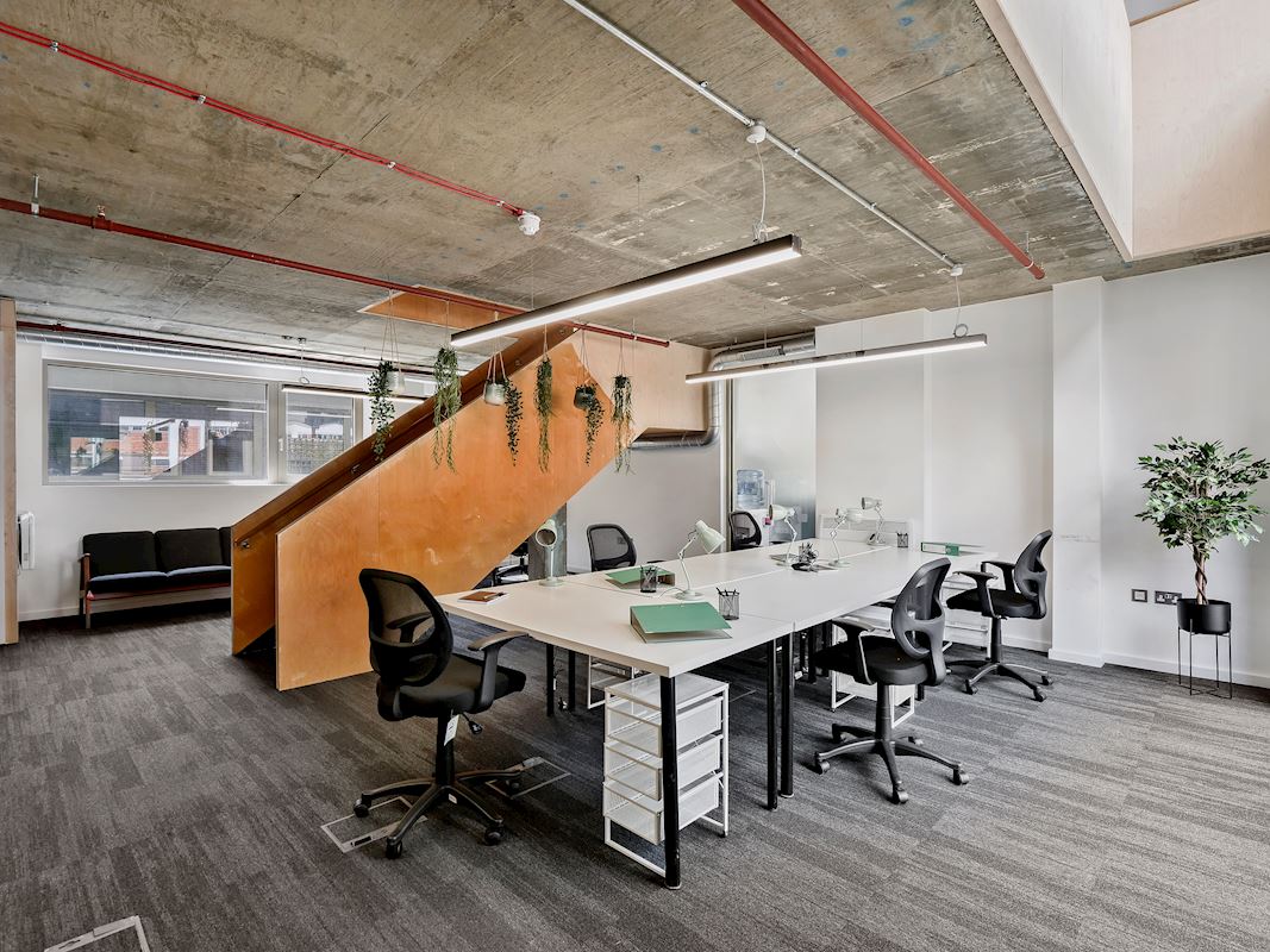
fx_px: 587
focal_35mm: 16
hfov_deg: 94.5
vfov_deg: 78.1
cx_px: 635
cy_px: 476
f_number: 6.3
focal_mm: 8
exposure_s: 1/6
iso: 100
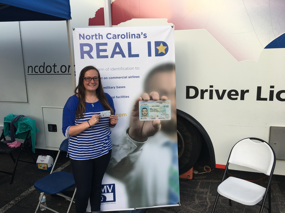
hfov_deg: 61.7
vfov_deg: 48.2
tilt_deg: -9.4
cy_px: 106
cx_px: 142
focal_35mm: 29
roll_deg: -0.6
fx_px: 239
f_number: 2.2
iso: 25
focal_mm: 4.15
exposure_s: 1/222
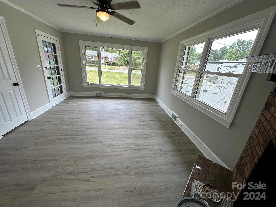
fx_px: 112
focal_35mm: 14
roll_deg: -4.6
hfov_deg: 102.1
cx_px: 138
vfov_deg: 85.7
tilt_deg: -19.2
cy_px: 104
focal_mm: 2.22
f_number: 2.2
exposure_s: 1/120
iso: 50
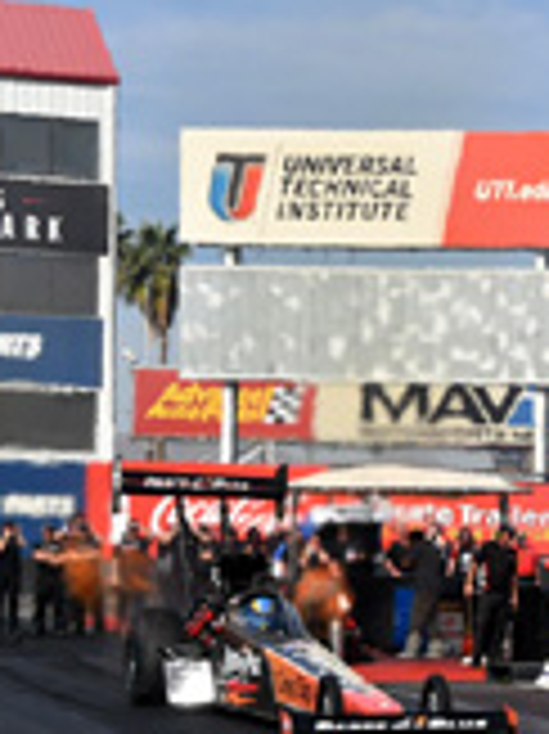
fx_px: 2244
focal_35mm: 106
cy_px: 576
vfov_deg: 18.4
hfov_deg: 13.4
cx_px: 724
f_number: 5.6
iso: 160
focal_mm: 30
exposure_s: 1/1600
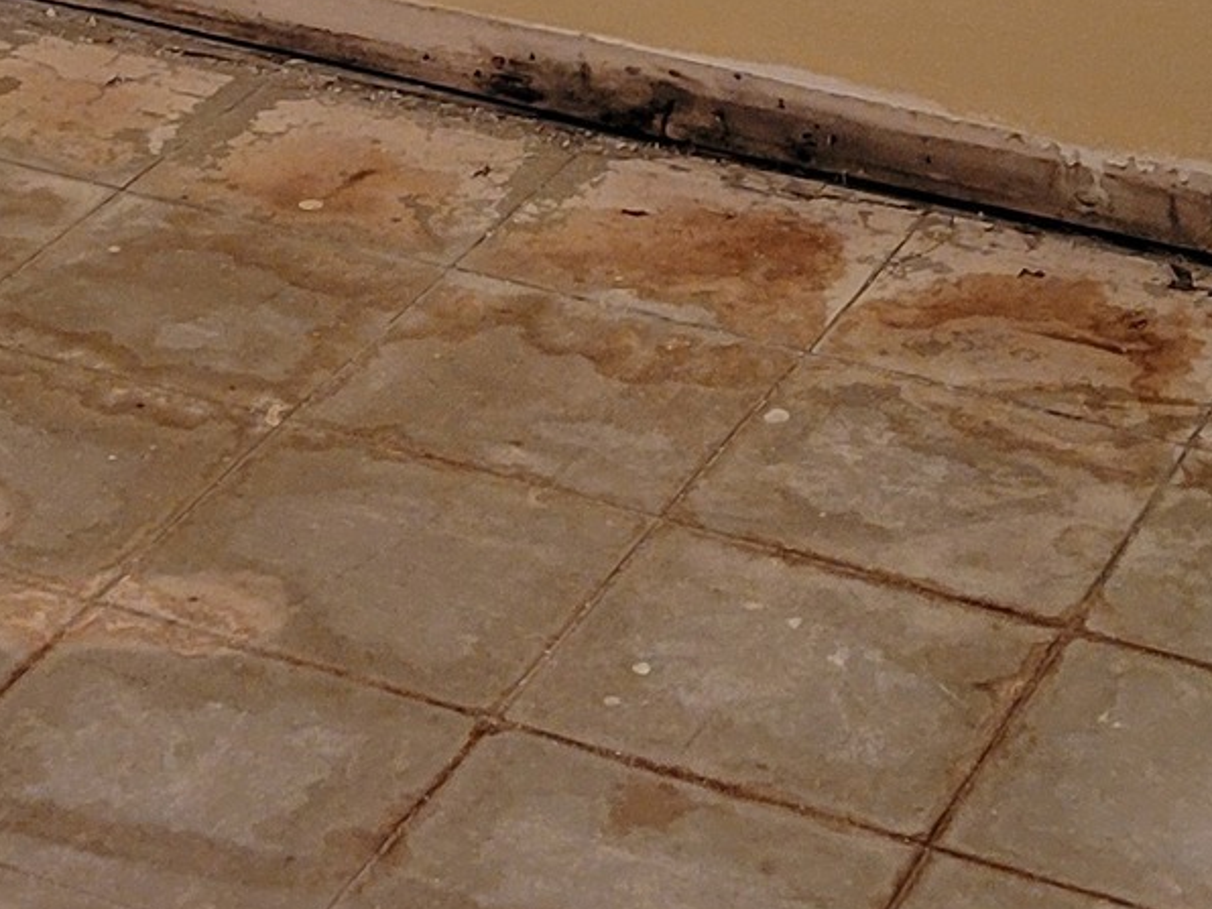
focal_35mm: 134
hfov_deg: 14.7
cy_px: -1358
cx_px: 346
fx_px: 4692
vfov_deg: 9.6
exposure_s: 1/40
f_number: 1.8
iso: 200
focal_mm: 5.4
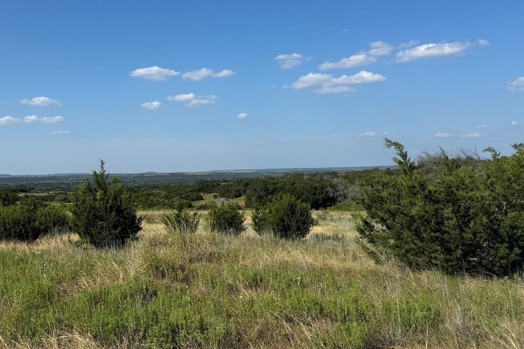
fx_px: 553
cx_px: 179
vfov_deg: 35.0
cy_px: 144
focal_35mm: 38
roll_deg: +1.9
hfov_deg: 49.9
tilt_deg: +3.2
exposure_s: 1/5348
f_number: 1.78
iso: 80
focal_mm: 6.76
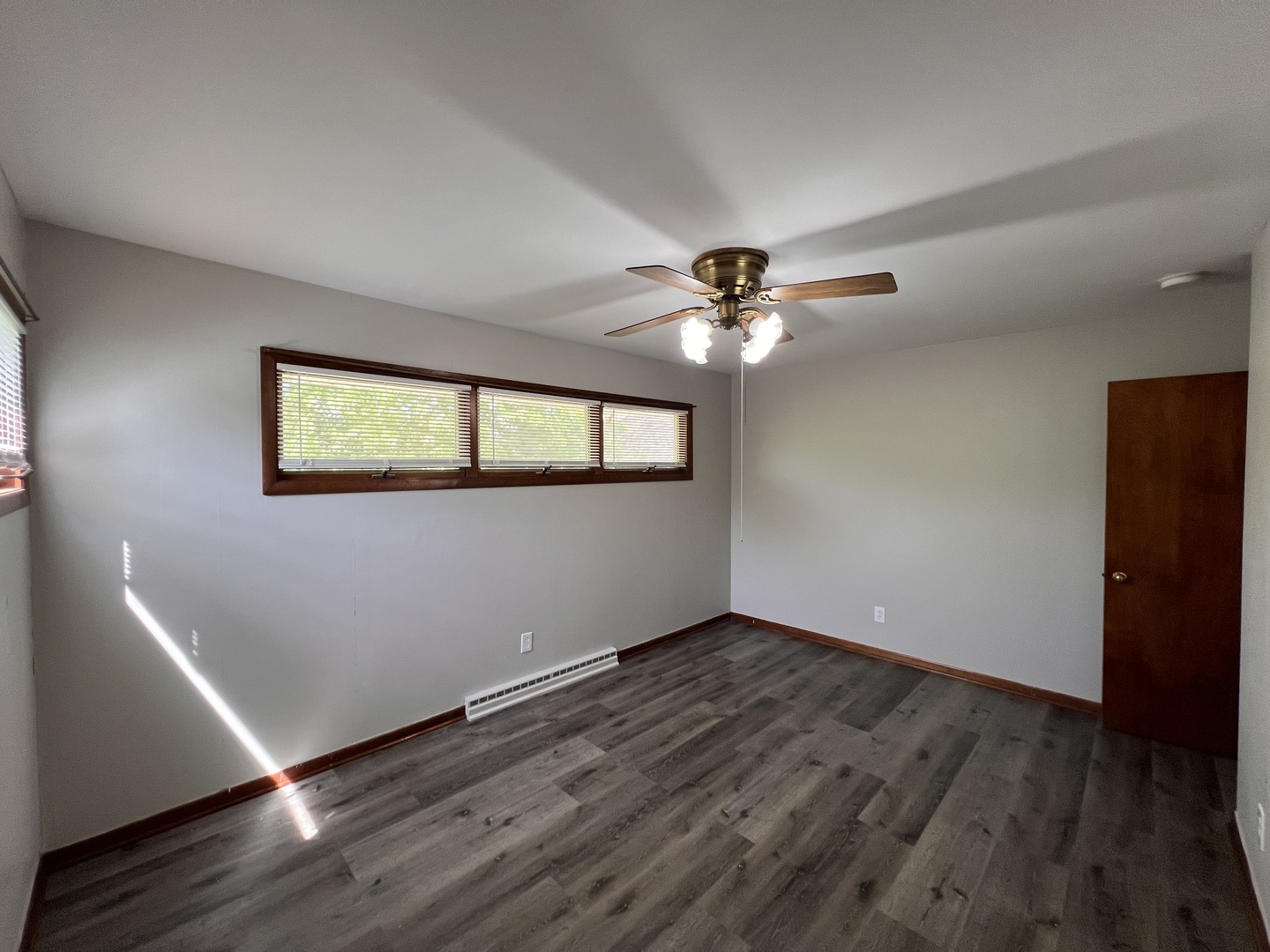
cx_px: 635
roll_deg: -0.1
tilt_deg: -1.3
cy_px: 476
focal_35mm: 13
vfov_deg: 89.9
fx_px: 477
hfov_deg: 106.2
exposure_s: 1/120
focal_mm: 1.57
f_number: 1.8
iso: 160
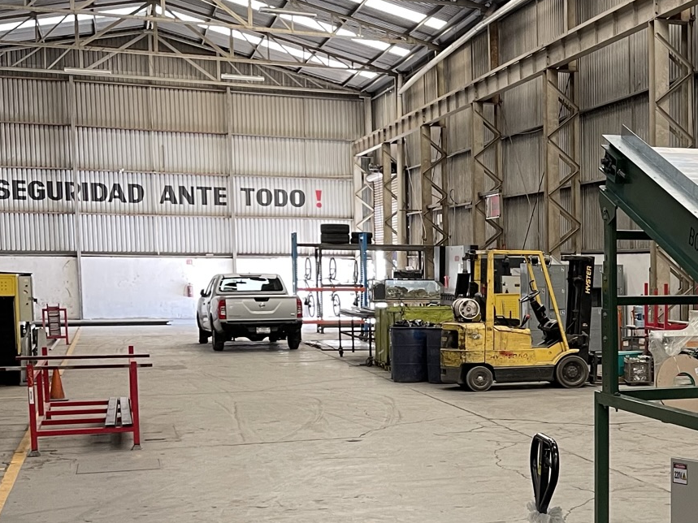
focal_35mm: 62
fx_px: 1250
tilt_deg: -6.1
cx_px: 790
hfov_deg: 28.1
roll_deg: -0.8
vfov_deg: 23.4
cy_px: 391
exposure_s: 1/83
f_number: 1.6
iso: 125
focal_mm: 5.1
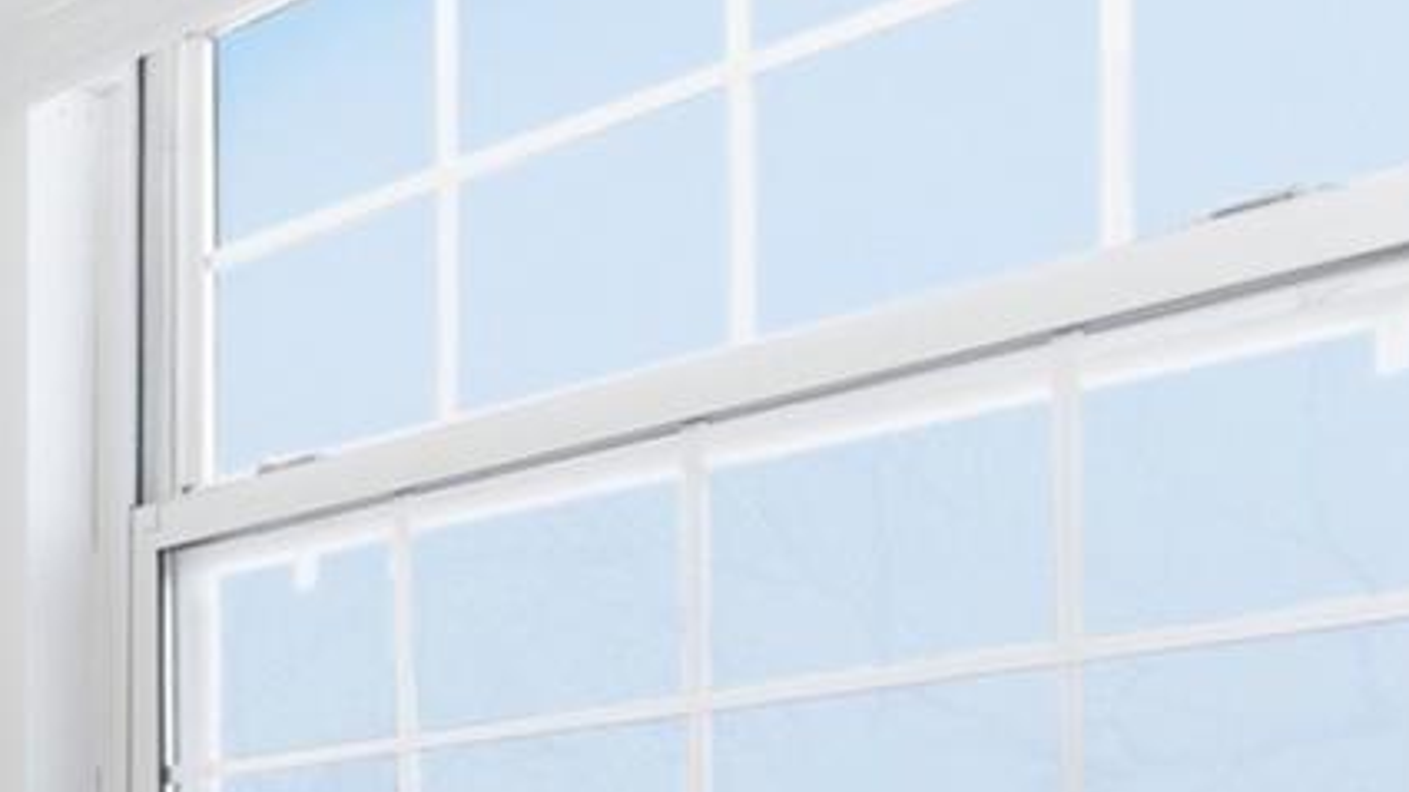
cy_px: 1022
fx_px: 2652
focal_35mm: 71
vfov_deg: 16.1
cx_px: -879
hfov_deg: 22.4
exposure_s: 1/100
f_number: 8
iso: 500
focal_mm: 18
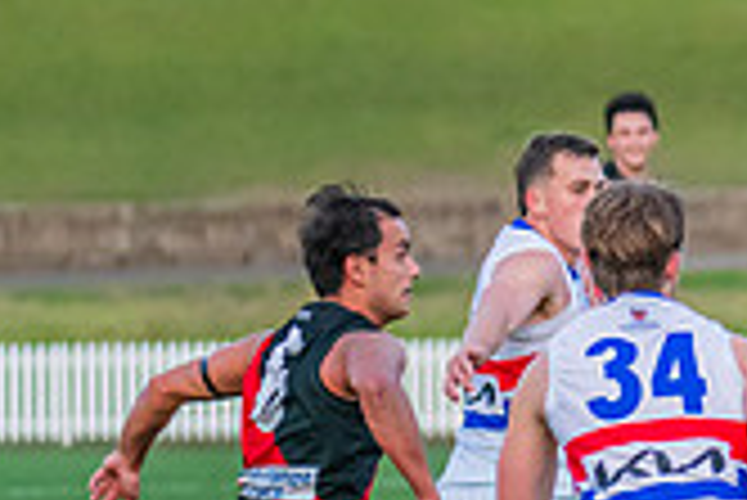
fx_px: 13707
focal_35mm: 660
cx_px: 1370
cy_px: 380
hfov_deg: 3.1
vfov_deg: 2.1
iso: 2500
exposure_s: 1/1250
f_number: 4
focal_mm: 170
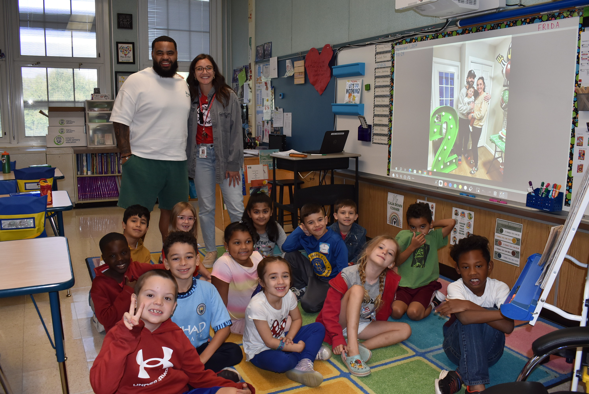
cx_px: 294
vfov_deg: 41.8
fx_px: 516
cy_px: 197
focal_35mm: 32
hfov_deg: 59.5
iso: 720
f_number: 5.6
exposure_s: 1/125
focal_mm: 21
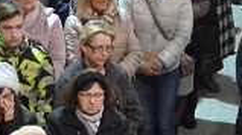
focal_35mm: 317
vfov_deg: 3.8
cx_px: 5
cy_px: -102
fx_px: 2032
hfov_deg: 6.8
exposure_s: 1/60
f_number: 4.5
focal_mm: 40
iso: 3200
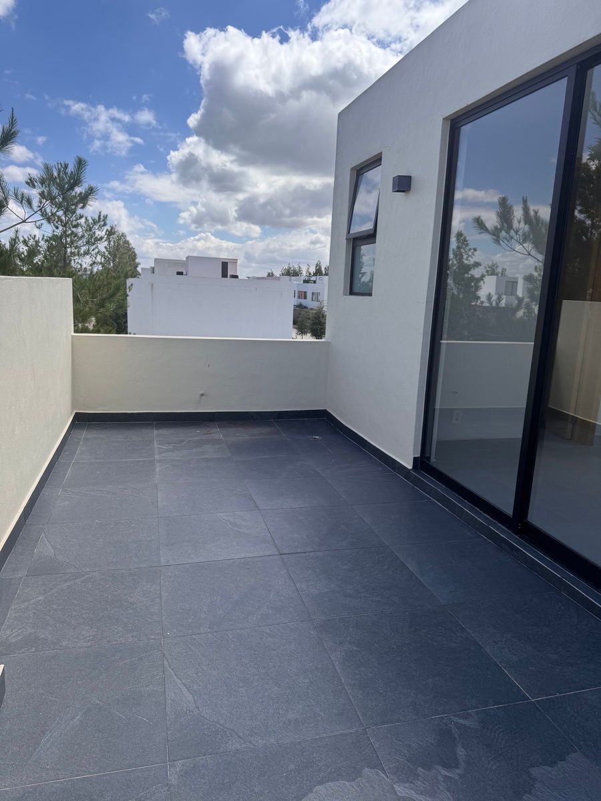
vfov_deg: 71.6
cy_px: 400
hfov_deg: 56.8
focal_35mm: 24
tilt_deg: -10.7
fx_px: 556
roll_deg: -3.9
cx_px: 300
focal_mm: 6.76
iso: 80
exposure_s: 1/3802
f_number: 1.78
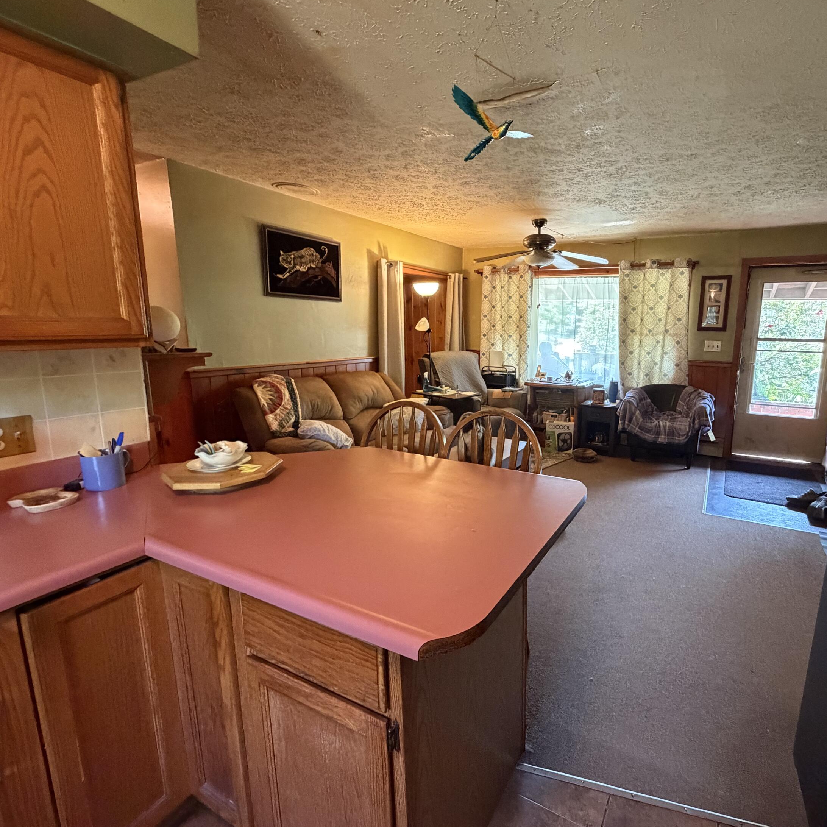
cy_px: 403
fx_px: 459
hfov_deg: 82.7
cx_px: 507
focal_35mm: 17
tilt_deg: -9.5
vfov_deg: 84.0
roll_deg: -0.6
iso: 800
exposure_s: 1/60
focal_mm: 2.22
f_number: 2.2
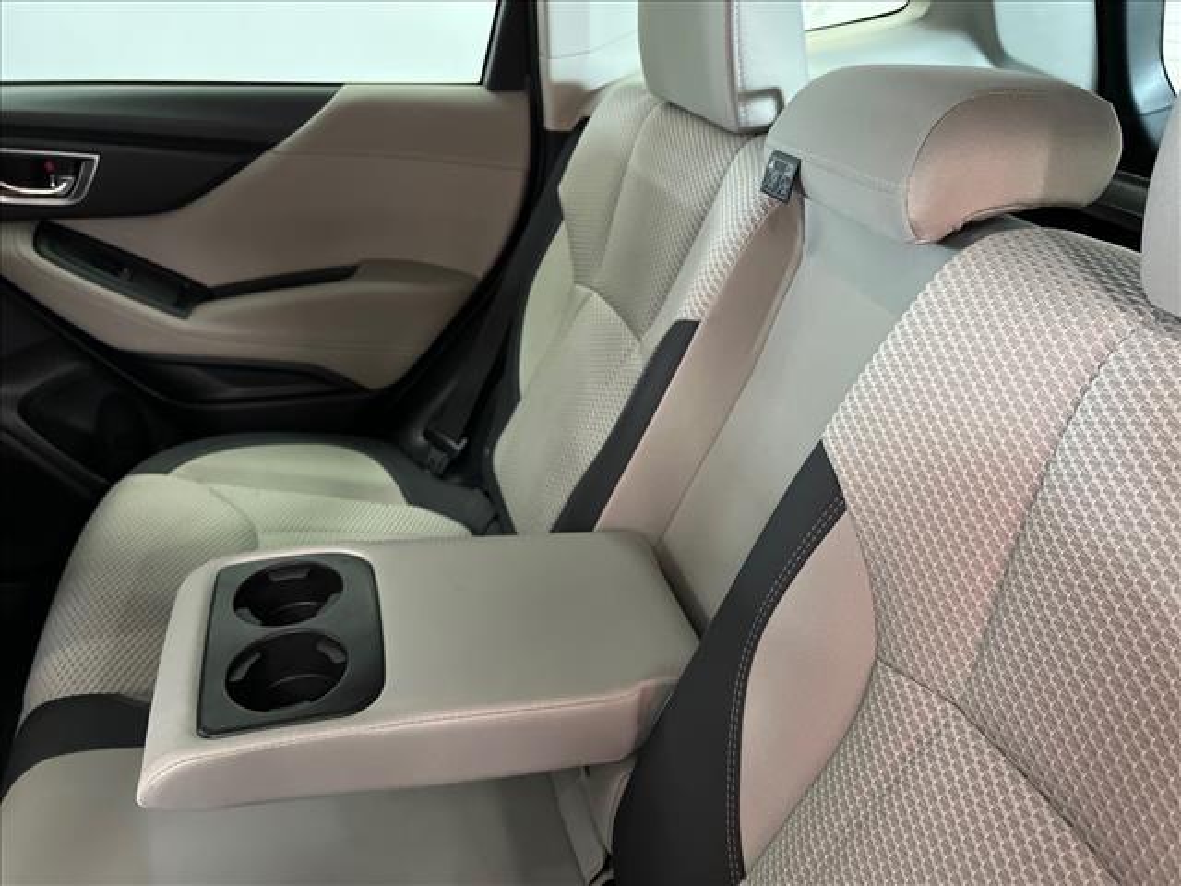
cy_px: 443
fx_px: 887
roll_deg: -5.7
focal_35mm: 26
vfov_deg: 53.1
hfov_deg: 67.3
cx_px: 590
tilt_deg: -27.8
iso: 500
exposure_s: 1/40
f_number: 1.5
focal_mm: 5.7
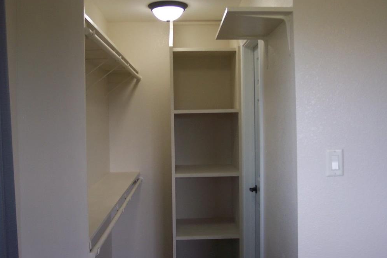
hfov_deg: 49.5
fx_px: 419
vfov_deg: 34.2
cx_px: 196
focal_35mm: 39
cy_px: 129
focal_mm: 8
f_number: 2.8
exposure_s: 1/60
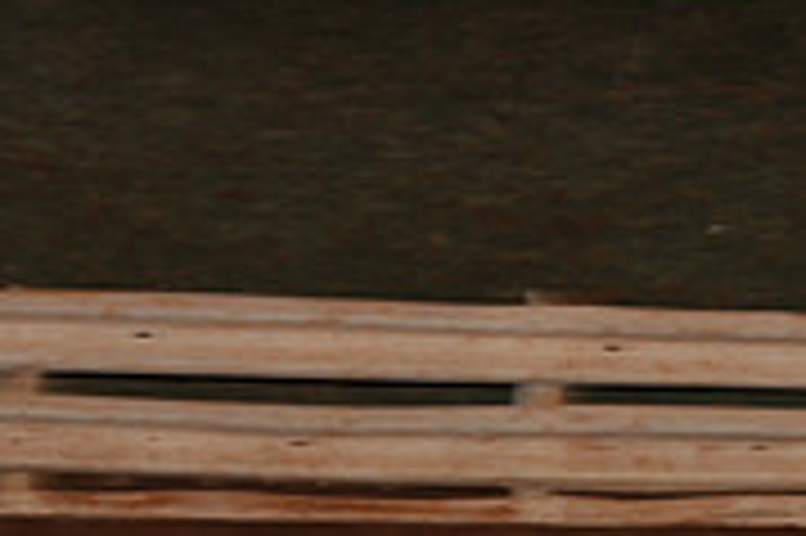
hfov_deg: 5.1
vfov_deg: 3.4
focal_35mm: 405
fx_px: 9059
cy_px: 851
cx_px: 756
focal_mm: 125
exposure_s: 1/250
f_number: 5.6
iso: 500
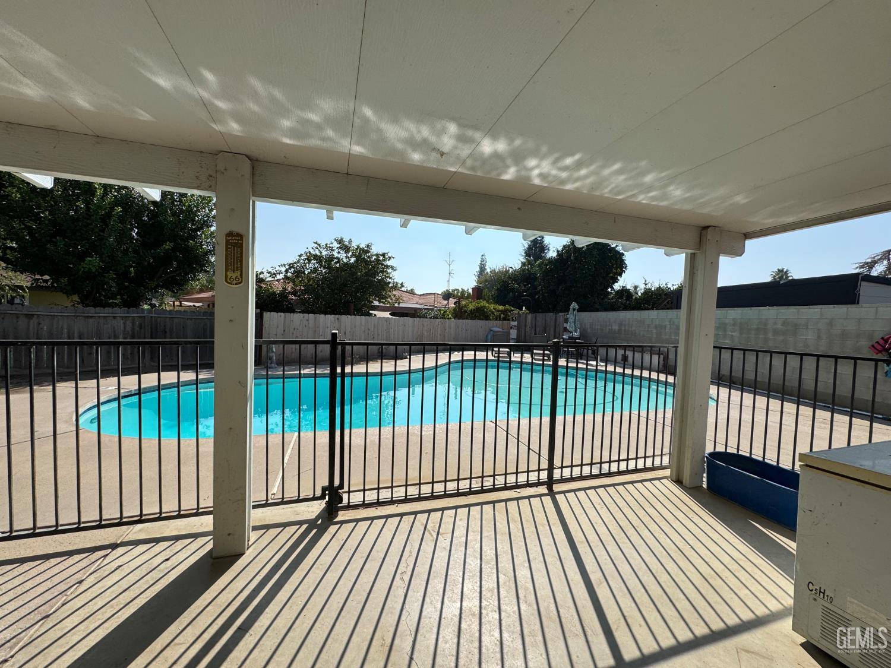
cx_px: 446
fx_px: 360
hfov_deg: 102.1
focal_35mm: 14
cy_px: 334
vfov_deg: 85.7
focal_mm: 2.22
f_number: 2.2
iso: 50
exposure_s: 1/2674
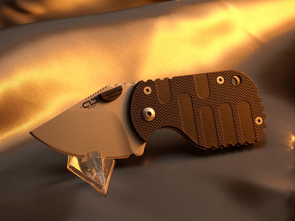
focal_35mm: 132
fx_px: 1124
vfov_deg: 11.2
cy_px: 110
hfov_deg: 14.9
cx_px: 148
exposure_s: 1/15
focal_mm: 28.4
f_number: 4
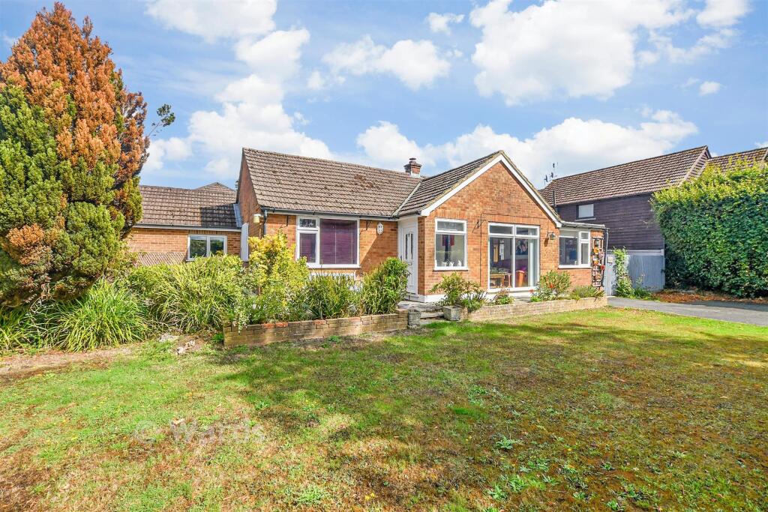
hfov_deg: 100.4
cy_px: 256
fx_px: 320
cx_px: 384
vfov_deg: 77.3
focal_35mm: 15
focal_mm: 10
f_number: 8
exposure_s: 1/320
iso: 160
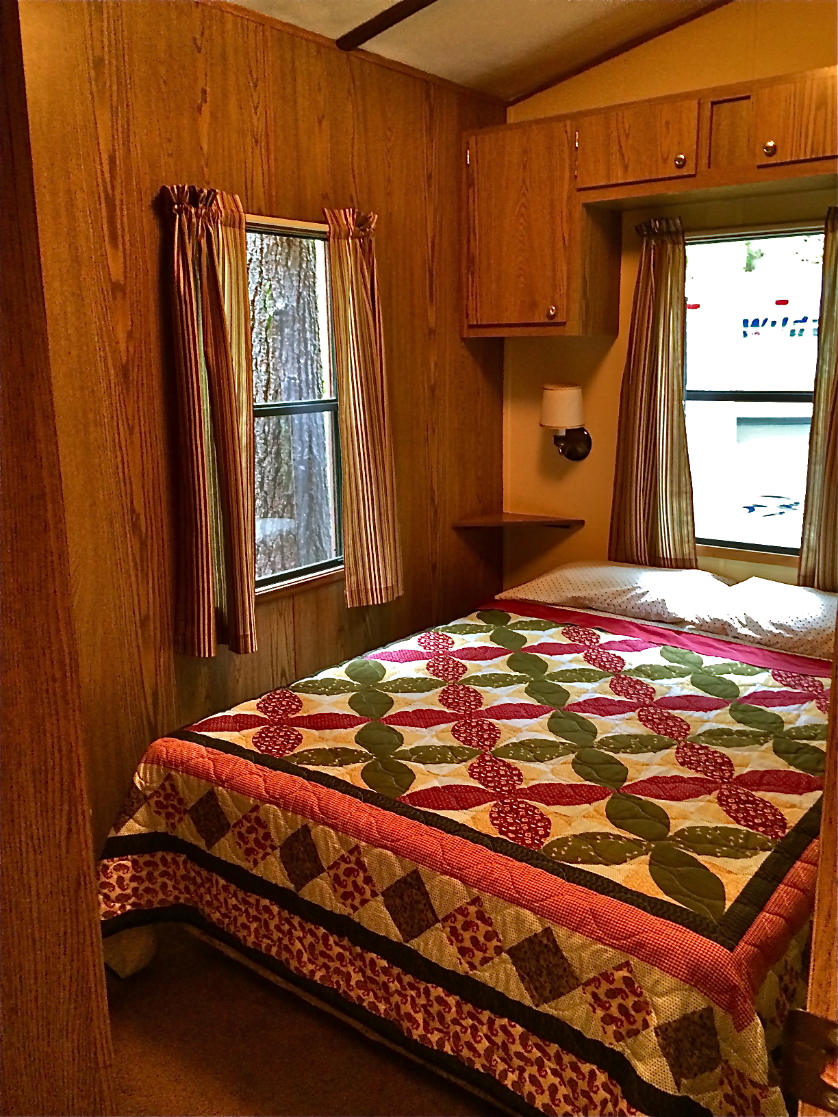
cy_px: 558
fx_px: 968
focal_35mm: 30
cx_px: 419
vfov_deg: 60.0
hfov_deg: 46.8
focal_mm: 4.12
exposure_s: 1/30
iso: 200
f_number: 2.2
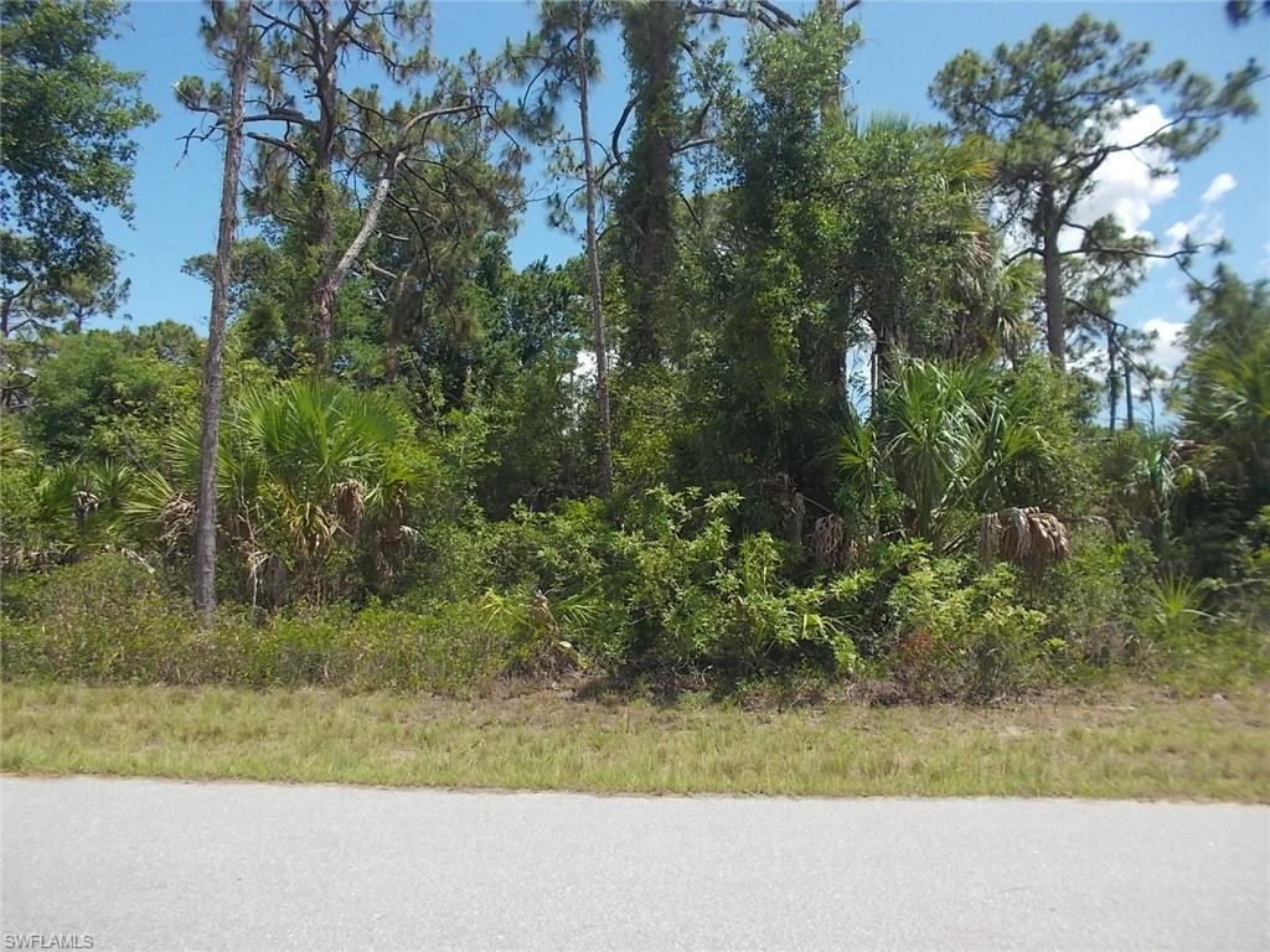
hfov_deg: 61.7
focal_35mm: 29
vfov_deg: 48.2
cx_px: 635
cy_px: 476
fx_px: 1064
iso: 80
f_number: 3.3
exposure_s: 1/640
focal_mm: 4.1
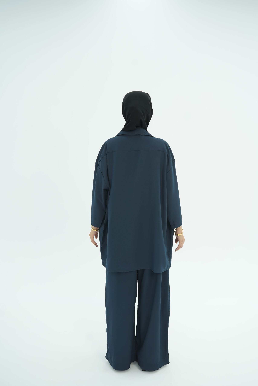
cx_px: 129
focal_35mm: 35
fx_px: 376
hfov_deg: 37.9
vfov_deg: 54.4
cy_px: 193
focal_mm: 35
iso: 400
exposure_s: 1/125
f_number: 4
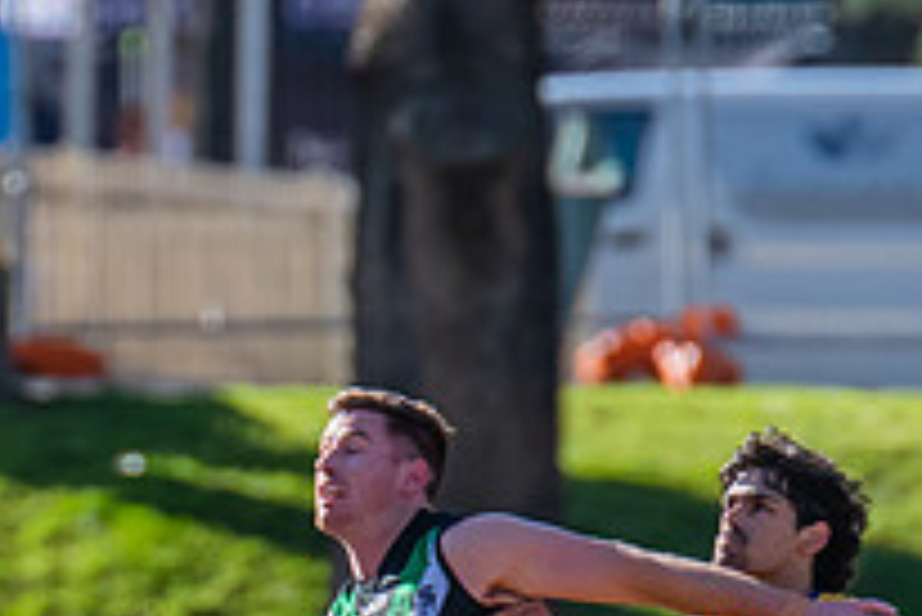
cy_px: 413
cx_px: -600
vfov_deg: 0.8
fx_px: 46925
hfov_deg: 1.1
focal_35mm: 1831
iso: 800
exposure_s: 1/1600
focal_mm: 420
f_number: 5.6
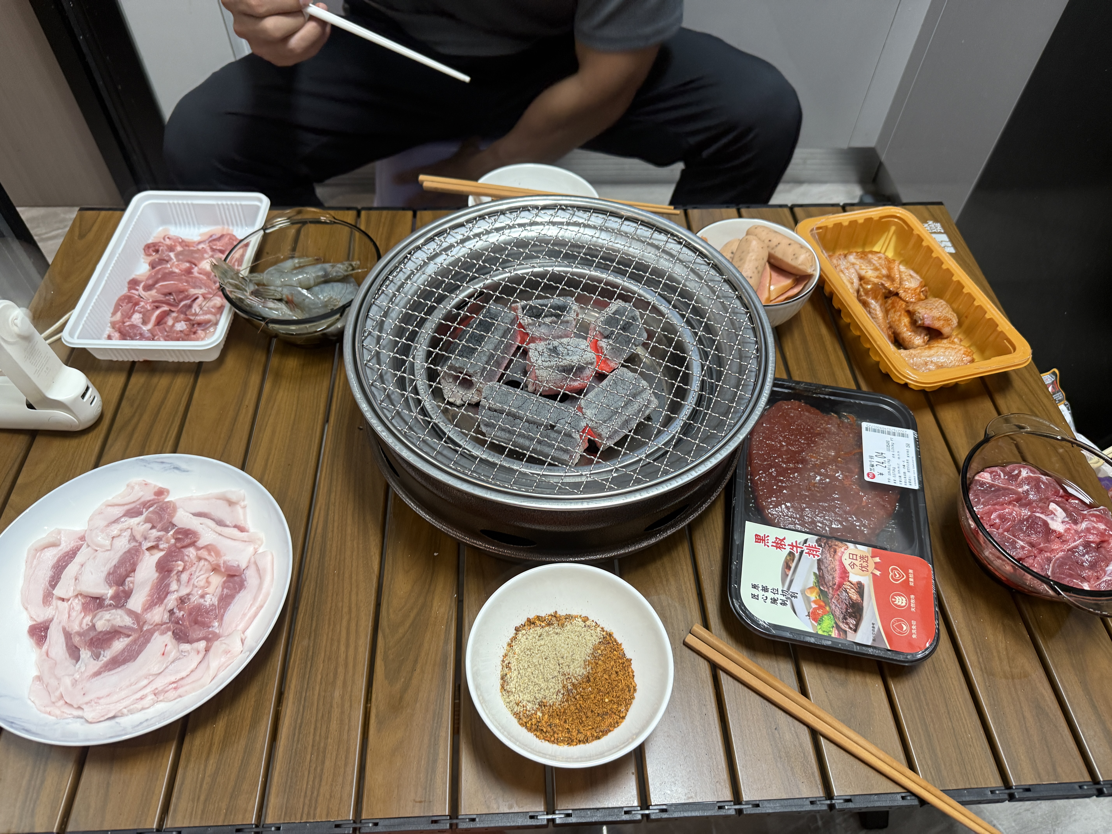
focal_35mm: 24
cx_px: 556
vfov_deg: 56.8
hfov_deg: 71.6
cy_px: 417
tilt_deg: -52.4
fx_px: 771
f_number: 1.78
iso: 160
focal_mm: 6.76
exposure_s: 1/47
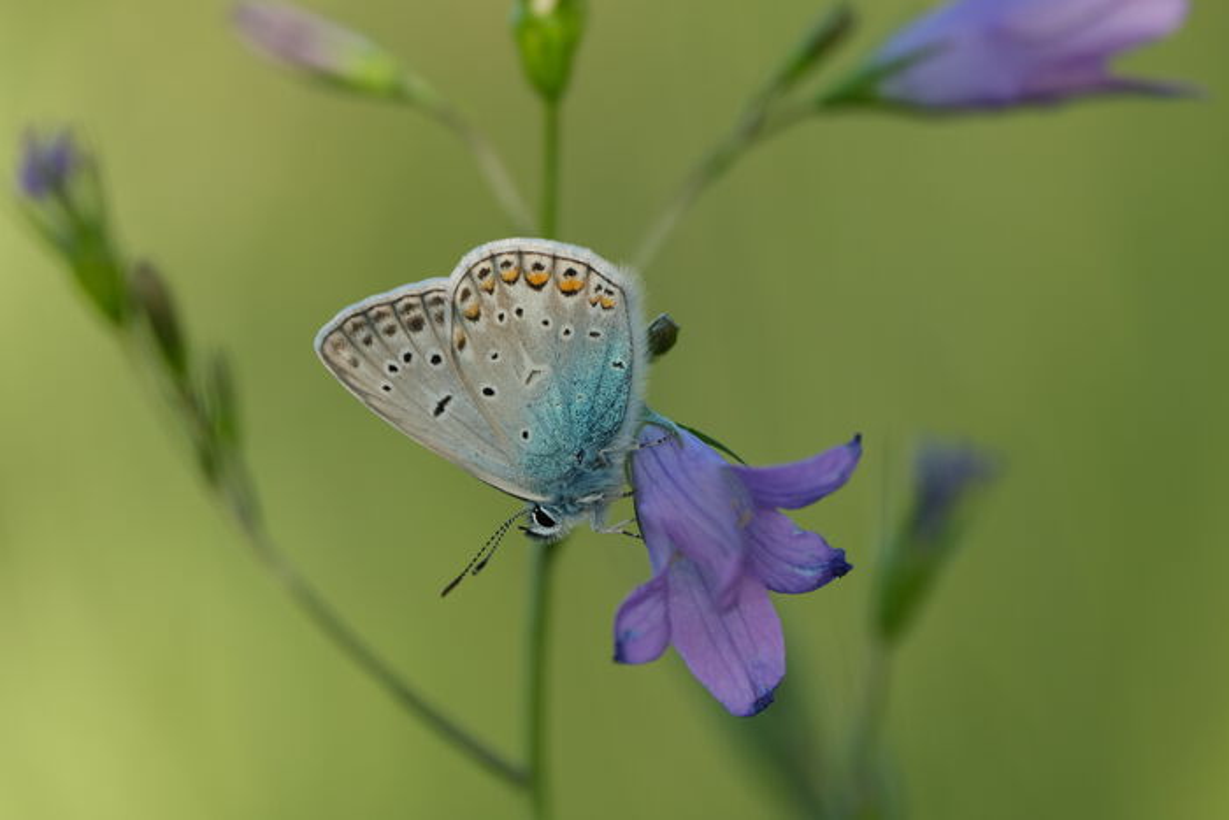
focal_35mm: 450
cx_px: 614
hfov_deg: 4.6
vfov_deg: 3.1
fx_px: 15365
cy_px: 410
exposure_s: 1/220
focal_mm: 300
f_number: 6.4
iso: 250
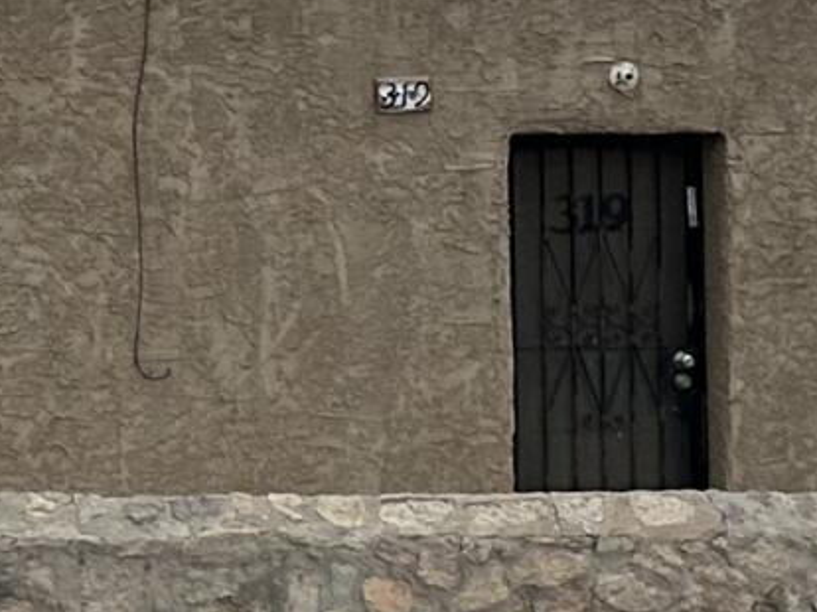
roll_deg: -0.1
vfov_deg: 8.5
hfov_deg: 9.7
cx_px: -1316
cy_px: 136
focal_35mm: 174
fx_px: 4104
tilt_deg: +3.1
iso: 80
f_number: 1.78
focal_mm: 6.86
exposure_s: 1/6623
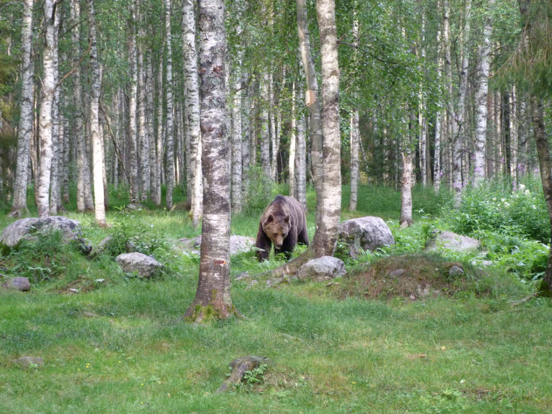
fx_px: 1770
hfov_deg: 17.7
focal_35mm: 111
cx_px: 276
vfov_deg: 13.3
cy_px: 207
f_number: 3.5
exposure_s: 1/50
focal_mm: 20.1
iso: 400
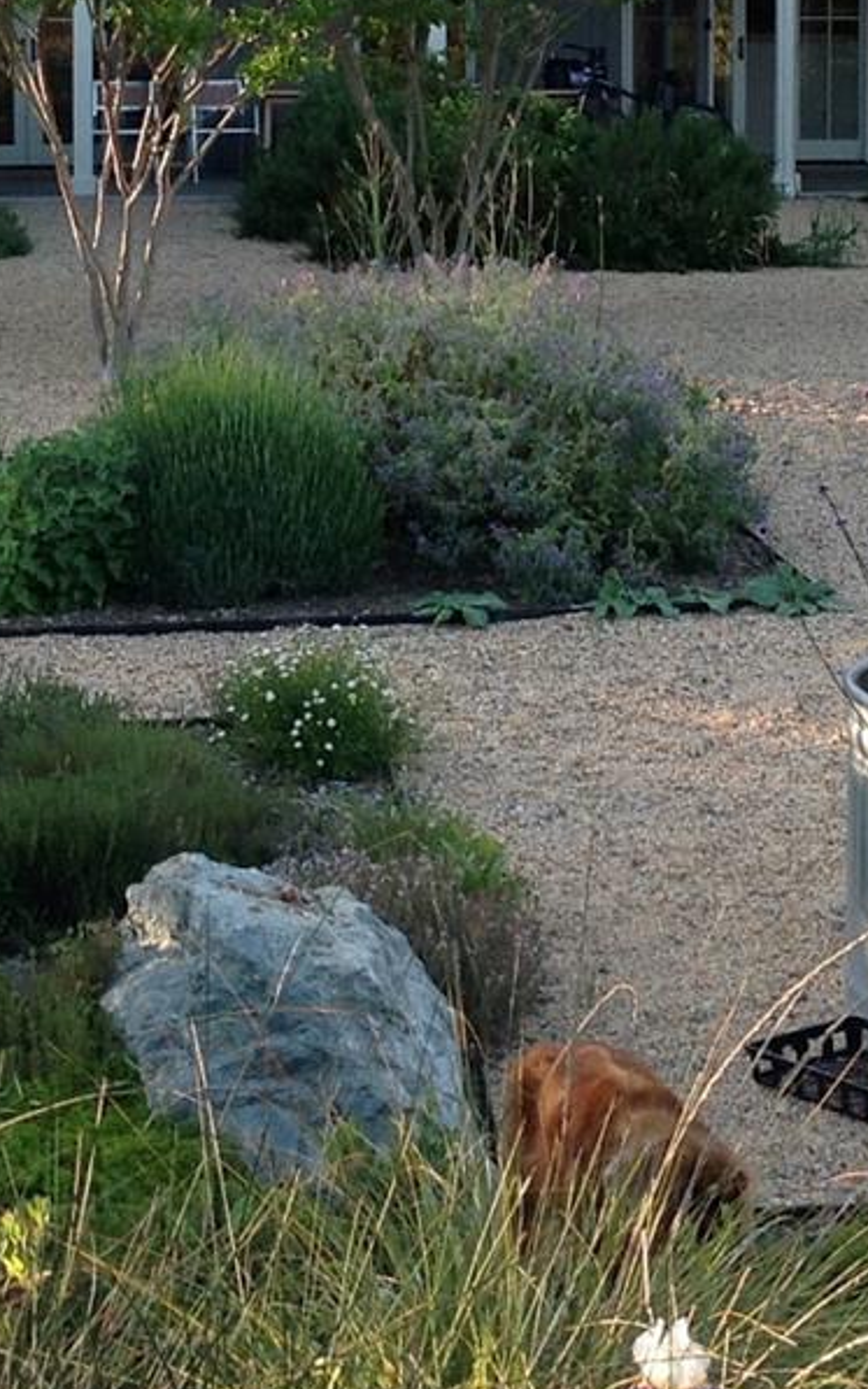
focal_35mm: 93
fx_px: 3521
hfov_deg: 14.1
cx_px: 442
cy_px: 156
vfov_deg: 21.8
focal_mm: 4.28
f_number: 2.4
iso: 80
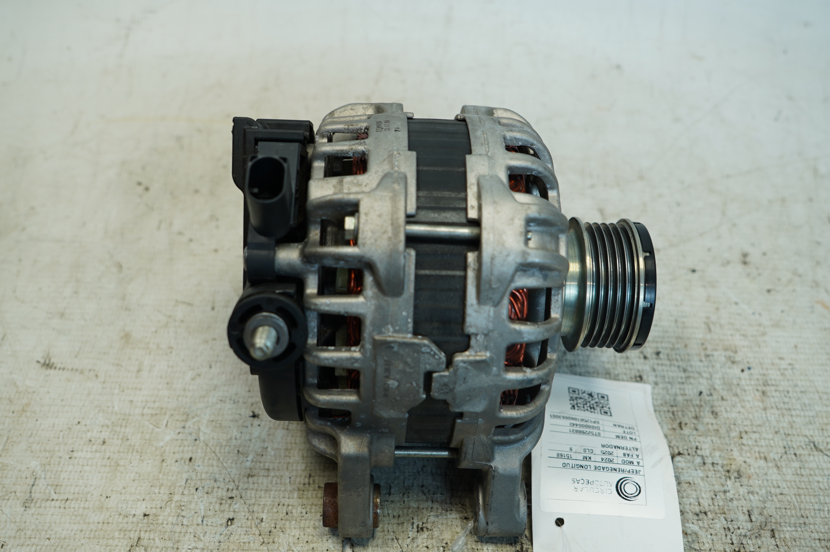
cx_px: 415
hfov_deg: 51.9
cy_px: 276
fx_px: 852
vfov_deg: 35.9
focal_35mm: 37
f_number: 4
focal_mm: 25
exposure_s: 1/60
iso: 160
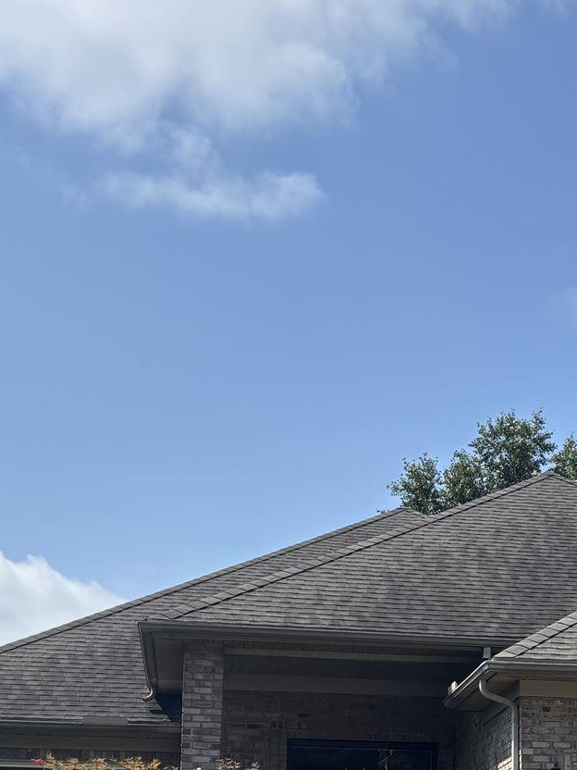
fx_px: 1600
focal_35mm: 72
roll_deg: -1.4
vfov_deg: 25.9
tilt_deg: +7.9
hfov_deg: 20.0
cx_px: 544
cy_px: 733
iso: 50
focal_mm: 5.96
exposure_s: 1/4854
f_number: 1.6
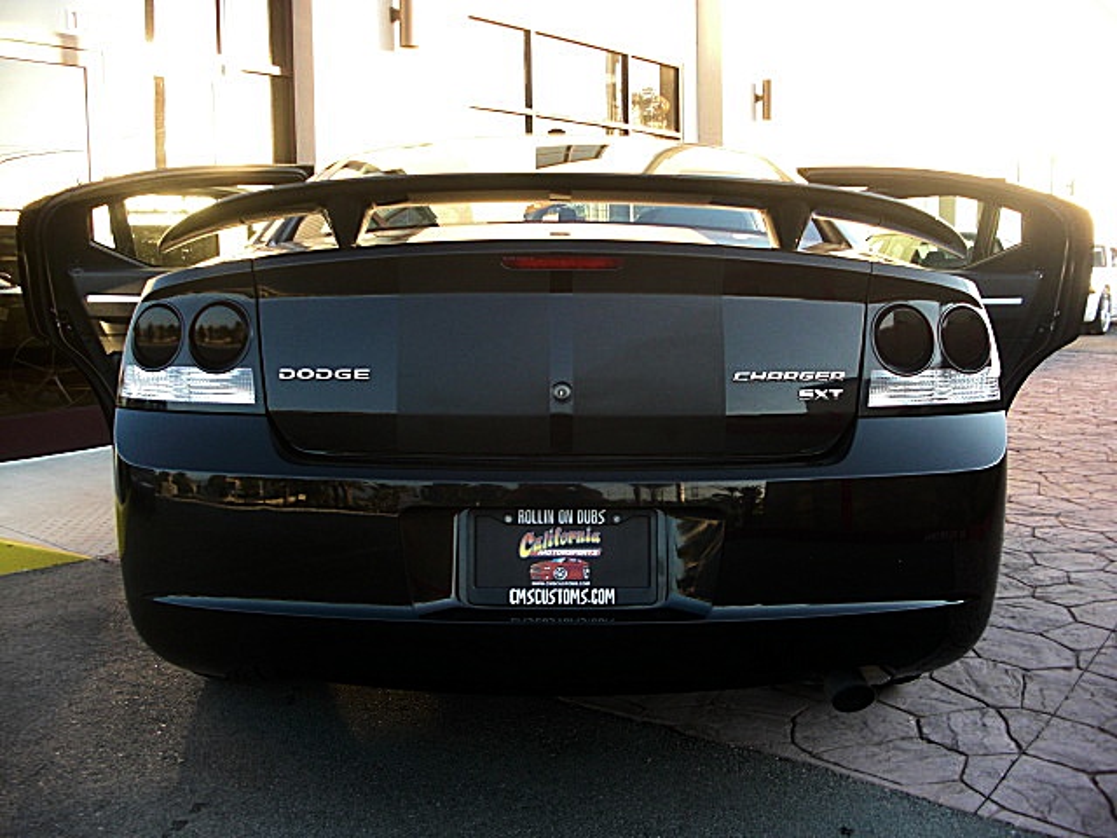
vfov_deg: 39.7
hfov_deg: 51.4
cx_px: 558
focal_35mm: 36
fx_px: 1162
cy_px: 419
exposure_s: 1/100
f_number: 2.8
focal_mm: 6.3
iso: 100
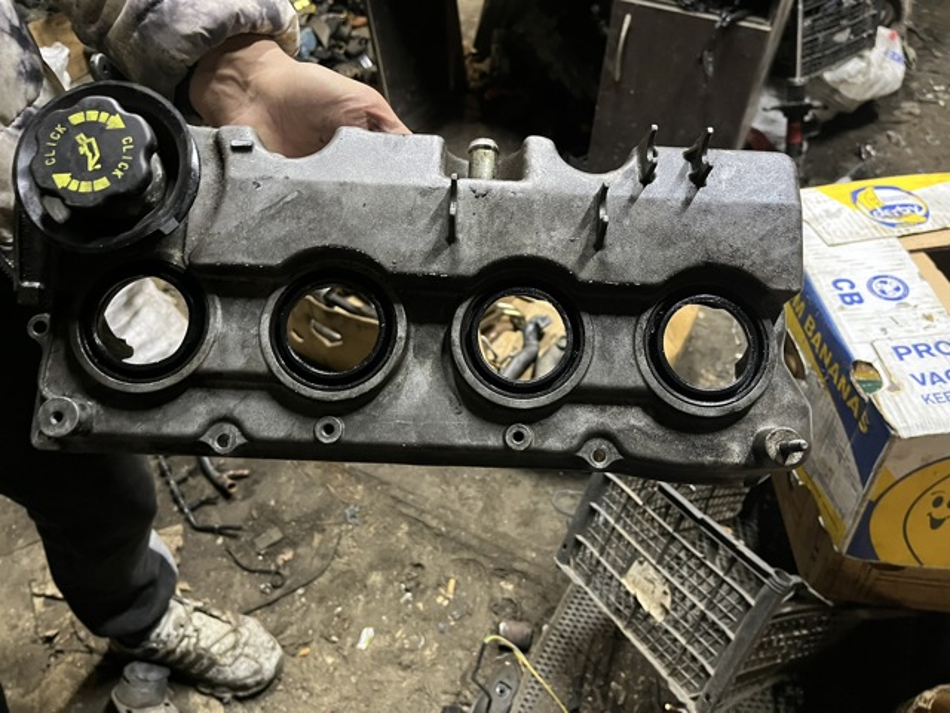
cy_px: 356
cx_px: 475
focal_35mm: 26
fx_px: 714
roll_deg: +1.5
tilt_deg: -44.9
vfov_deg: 53.1
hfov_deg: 67.3
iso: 500
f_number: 1.6
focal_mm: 5.1
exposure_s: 1/25
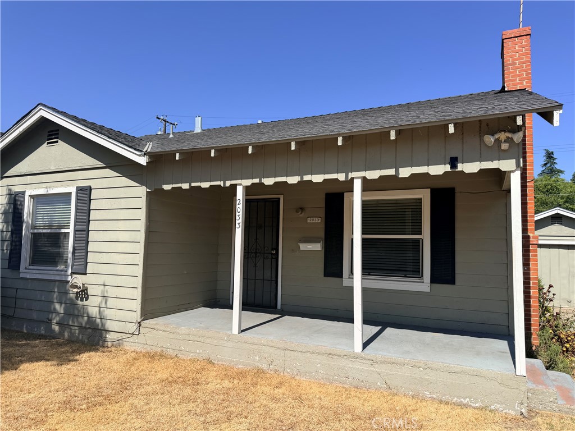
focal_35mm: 24
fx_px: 399
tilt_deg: +3.1
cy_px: 216
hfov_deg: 71.6
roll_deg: -2.1
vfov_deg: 56.8
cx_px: 288
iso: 80
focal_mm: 6.76
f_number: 1.78
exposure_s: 1/6173
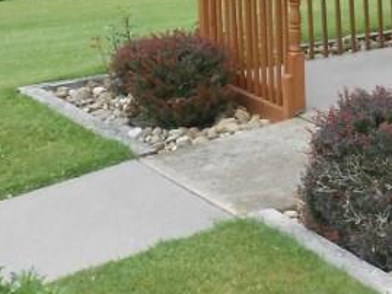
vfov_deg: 12.6
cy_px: -79
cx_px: 666
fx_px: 1292
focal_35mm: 114
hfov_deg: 15.3
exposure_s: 1/320
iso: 80
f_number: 3.8
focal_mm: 5.3
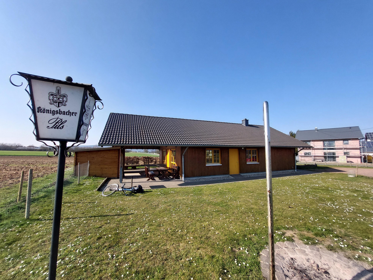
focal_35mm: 13
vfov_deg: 89.9
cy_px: 140
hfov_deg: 106.2
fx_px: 140
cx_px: 186
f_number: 2.2
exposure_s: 1/1194
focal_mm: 1.74
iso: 50
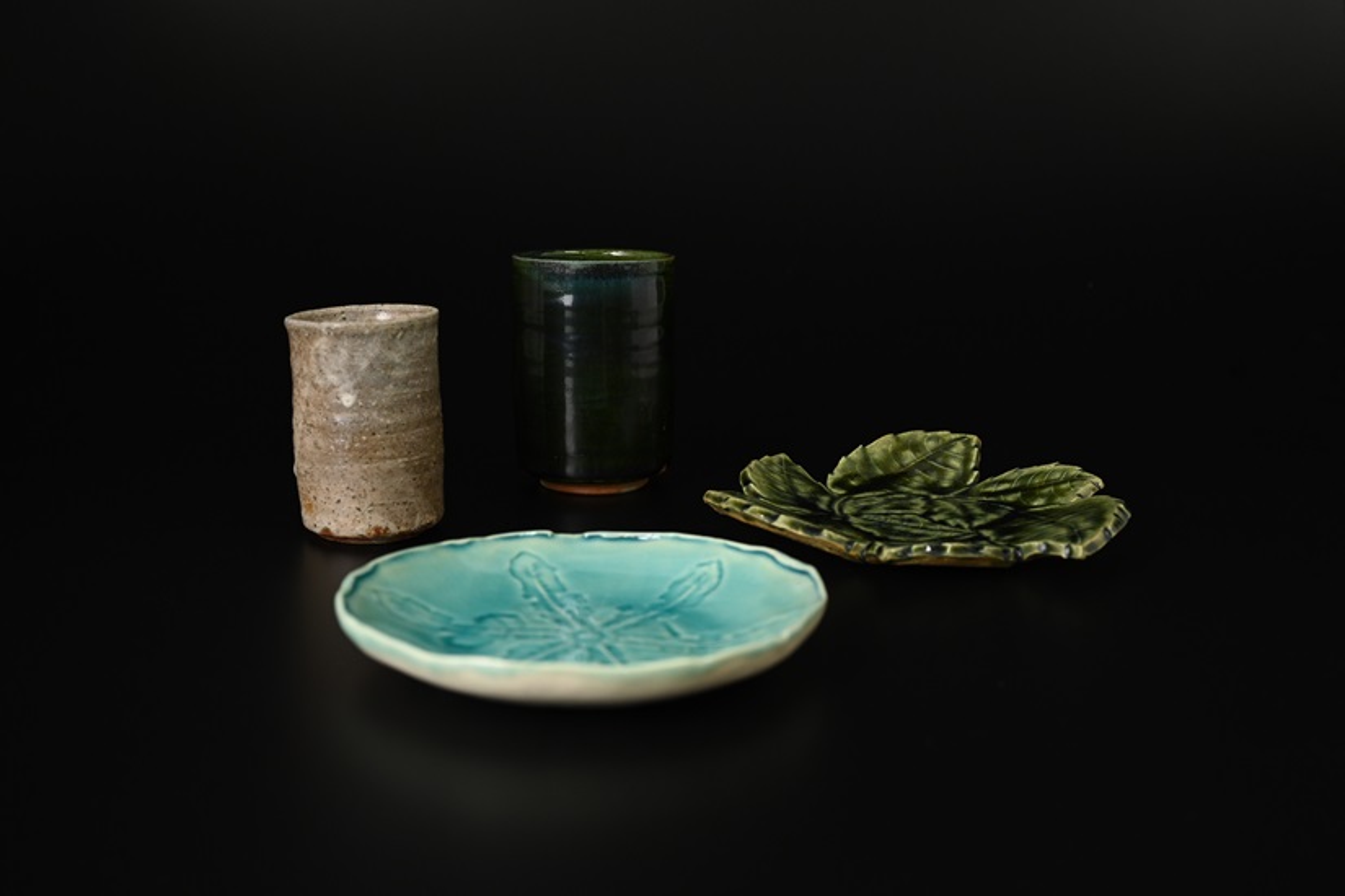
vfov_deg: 28.6
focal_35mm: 47
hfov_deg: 41.9
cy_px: 448
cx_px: 672
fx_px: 1756
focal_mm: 47
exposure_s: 1/125
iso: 1000
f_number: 6.3
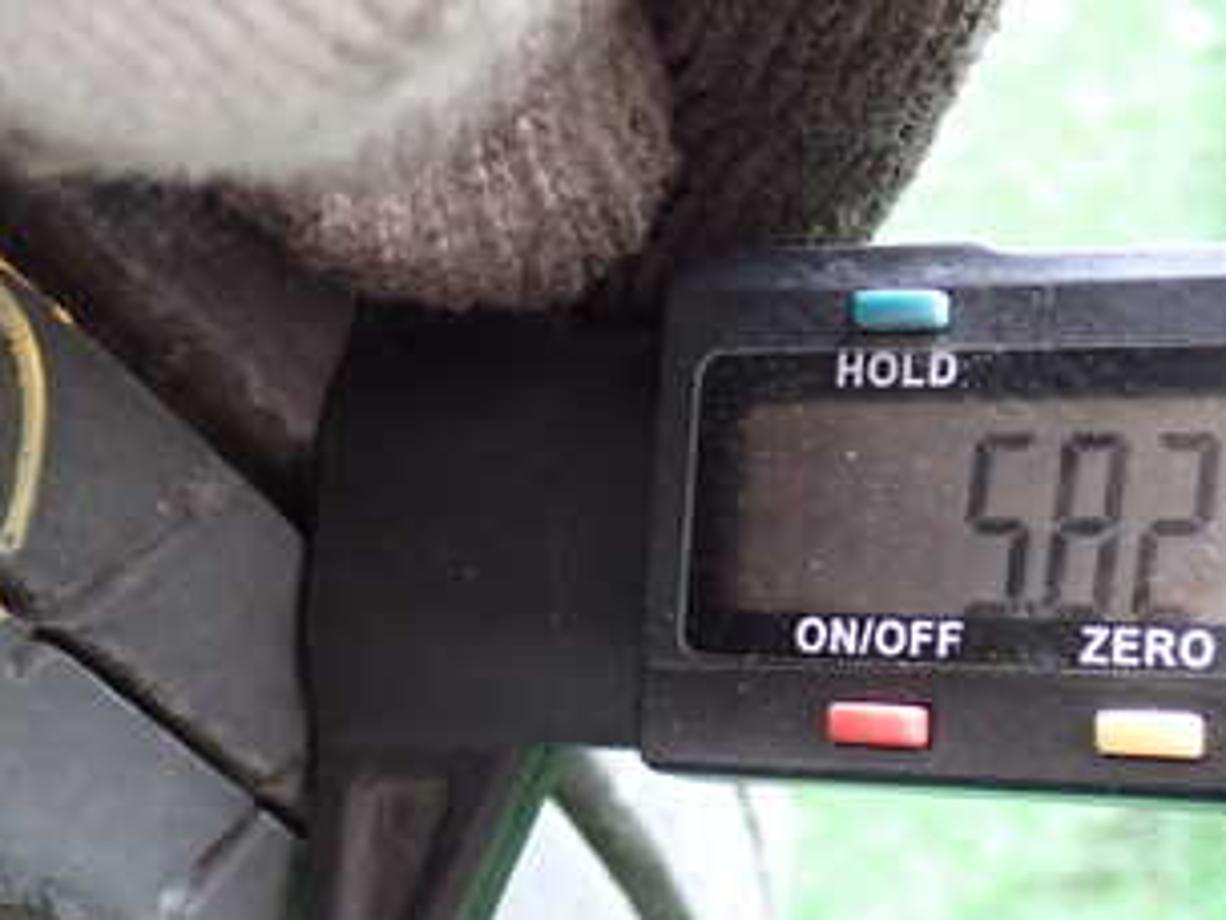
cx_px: 657
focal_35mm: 75
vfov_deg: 19.6
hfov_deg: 26.0
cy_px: 488
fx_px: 2656
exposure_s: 1/40
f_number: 2.7
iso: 640
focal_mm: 6.83
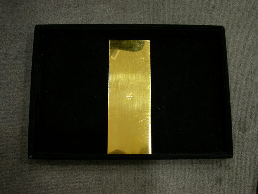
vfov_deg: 34.3
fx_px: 313
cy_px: 97
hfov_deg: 44.8
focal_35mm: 42
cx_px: 129
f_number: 2.7
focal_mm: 8.7
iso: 100
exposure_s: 1/14.3
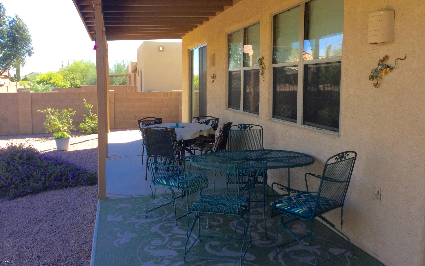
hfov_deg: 58.1
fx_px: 382
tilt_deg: -6.9
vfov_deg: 38.2
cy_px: 112
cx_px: 212
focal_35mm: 33
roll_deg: +0.2
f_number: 2.4
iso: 25
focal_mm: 3.3
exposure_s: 1/264
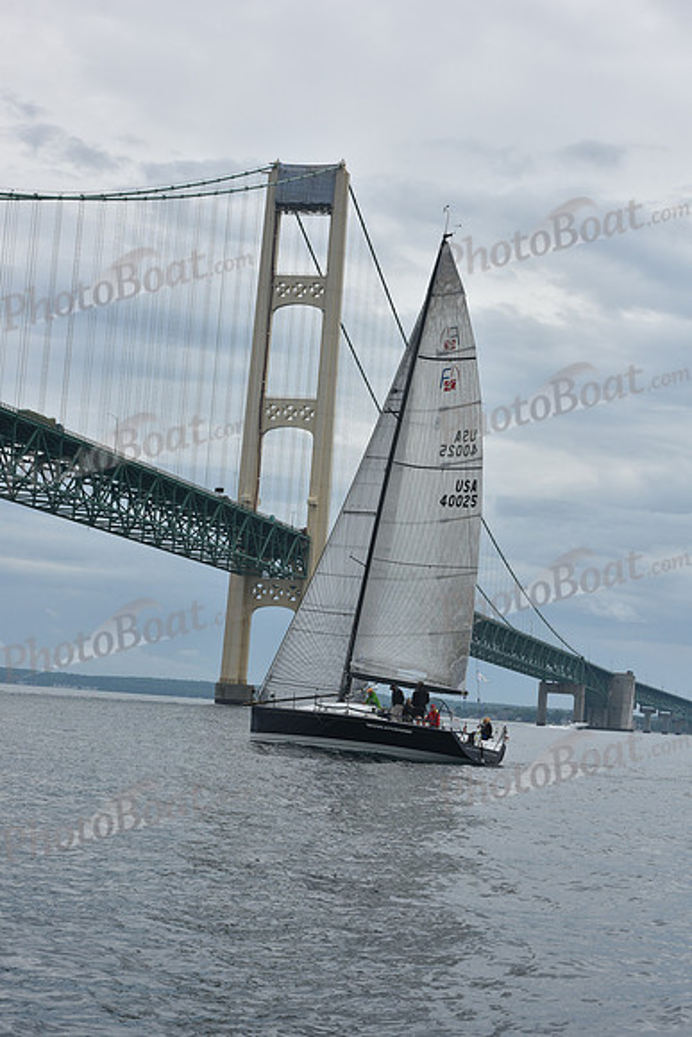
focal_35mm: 70
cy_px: 518
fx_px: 2017
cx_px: 346
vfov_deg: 28.8
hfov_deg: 19.5
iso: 250
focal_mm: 70
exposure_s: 1/800
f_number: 11
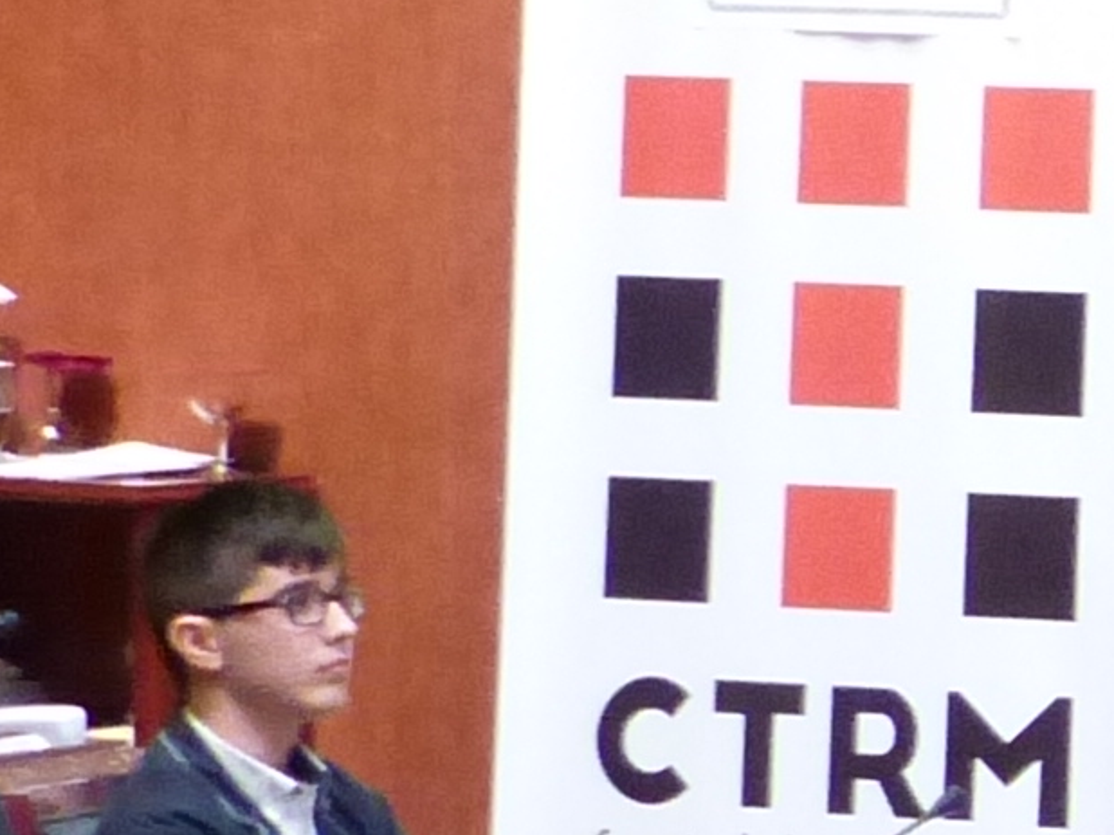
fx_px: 8750
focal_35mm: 272
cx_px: 2680
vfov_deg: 5.5
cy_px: 545
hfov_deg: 6.9
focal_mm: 7.6
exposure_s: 1/40
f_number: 2.8
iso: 800
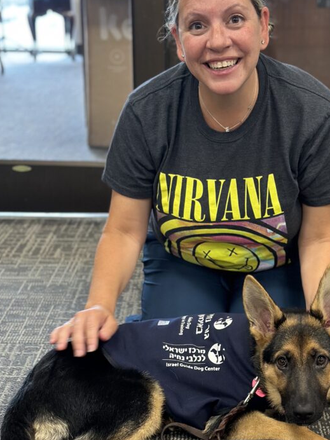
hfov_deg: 20.6
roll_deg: -1.7
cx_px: 227
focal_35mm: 71
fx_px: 902
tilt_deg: -17.8
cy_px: 258
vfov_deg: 27.4
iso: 160
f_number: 1.78
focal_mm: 6.86
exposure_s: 1/60
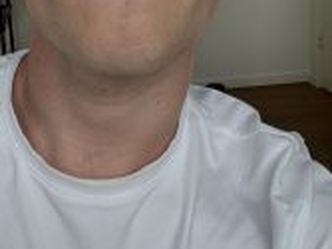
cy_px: 23
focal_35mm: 62
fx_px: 594
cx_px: 48
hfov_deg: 30.2
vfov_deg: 23.0
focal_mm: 2.69
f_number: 1.9
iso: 40
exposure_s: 1/151
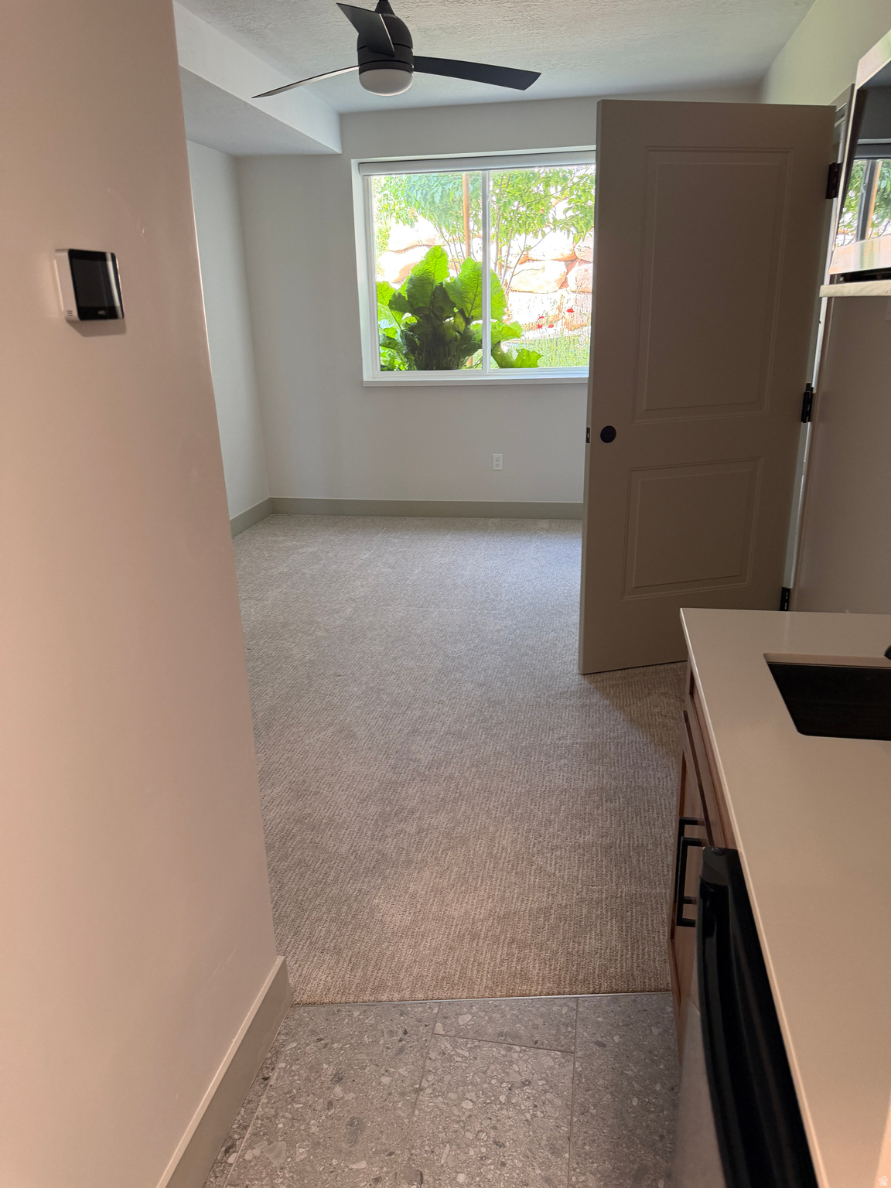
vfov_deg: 71.6
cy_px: 594
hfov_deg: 56.8
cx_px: 446
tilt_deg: -20.0
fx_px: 824
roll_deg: +2.6
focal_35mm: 24
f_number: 1.78
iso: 250
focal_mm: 6.76
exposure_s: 1/60
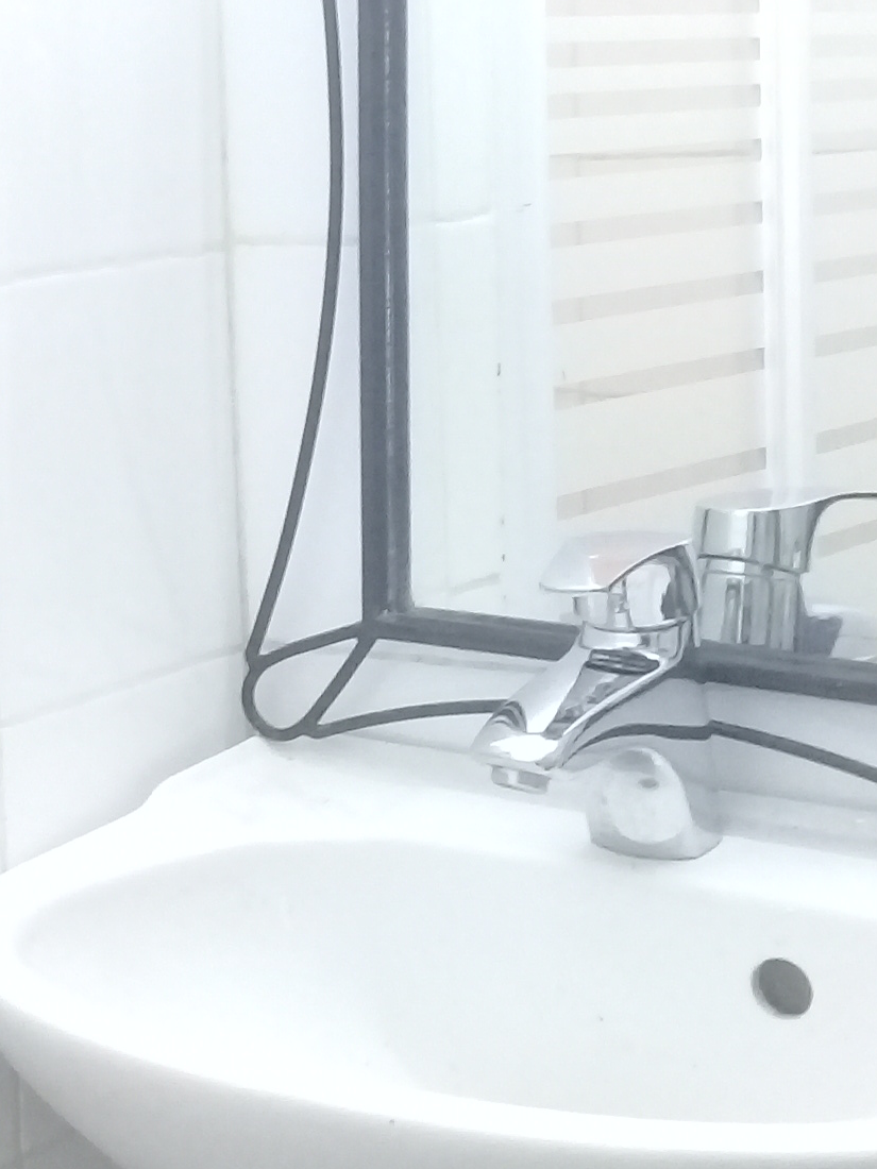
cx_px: -137
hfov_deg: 15.5
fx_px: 3108
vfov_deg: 21.2
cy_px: 390
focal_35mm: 92
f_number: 2.2
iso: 200
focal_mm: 3.3
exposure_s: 1/20
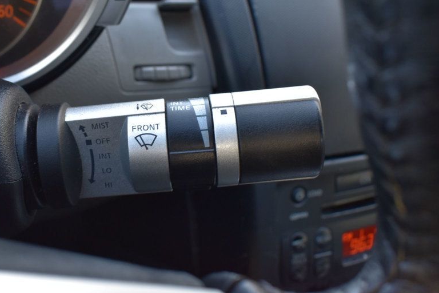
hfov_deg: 40.6
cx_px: 147
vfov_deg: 28.1
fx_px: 585
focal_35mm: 48
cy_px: 138
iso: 400
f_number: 8
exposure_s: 1/60
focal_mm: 24
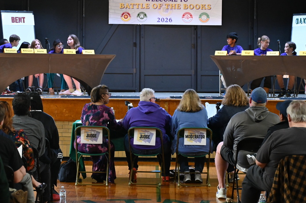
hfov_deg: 20.0
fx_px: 866
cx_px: 151
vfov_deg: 13.4
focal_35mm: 102
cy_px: 83
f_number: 4
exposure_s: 1/60
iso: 6400
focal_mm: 70
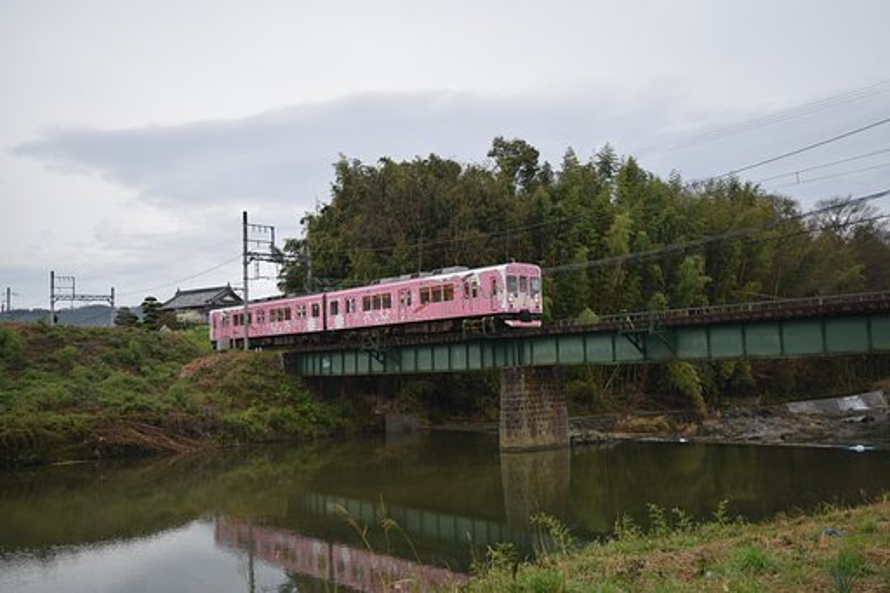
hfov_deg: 53.1
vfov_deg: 36.8
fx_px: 890
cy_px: 296
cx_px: 445
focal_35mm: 36
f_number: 4.5
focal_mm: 24
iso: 400
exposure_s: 1/1000
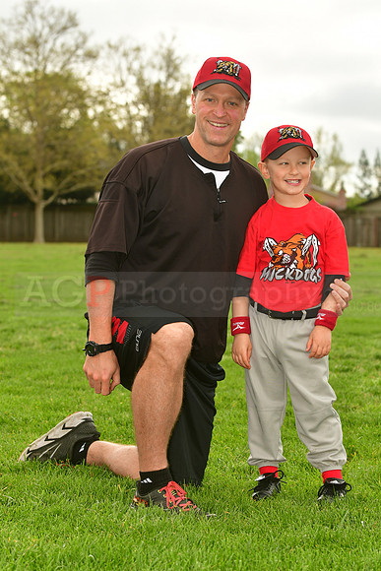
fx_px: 1856
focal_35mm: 117
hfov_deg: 11.7
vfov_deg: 17.5
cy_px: 286
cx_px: 190
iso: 200
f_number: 5
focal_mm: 78
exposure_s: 1/500
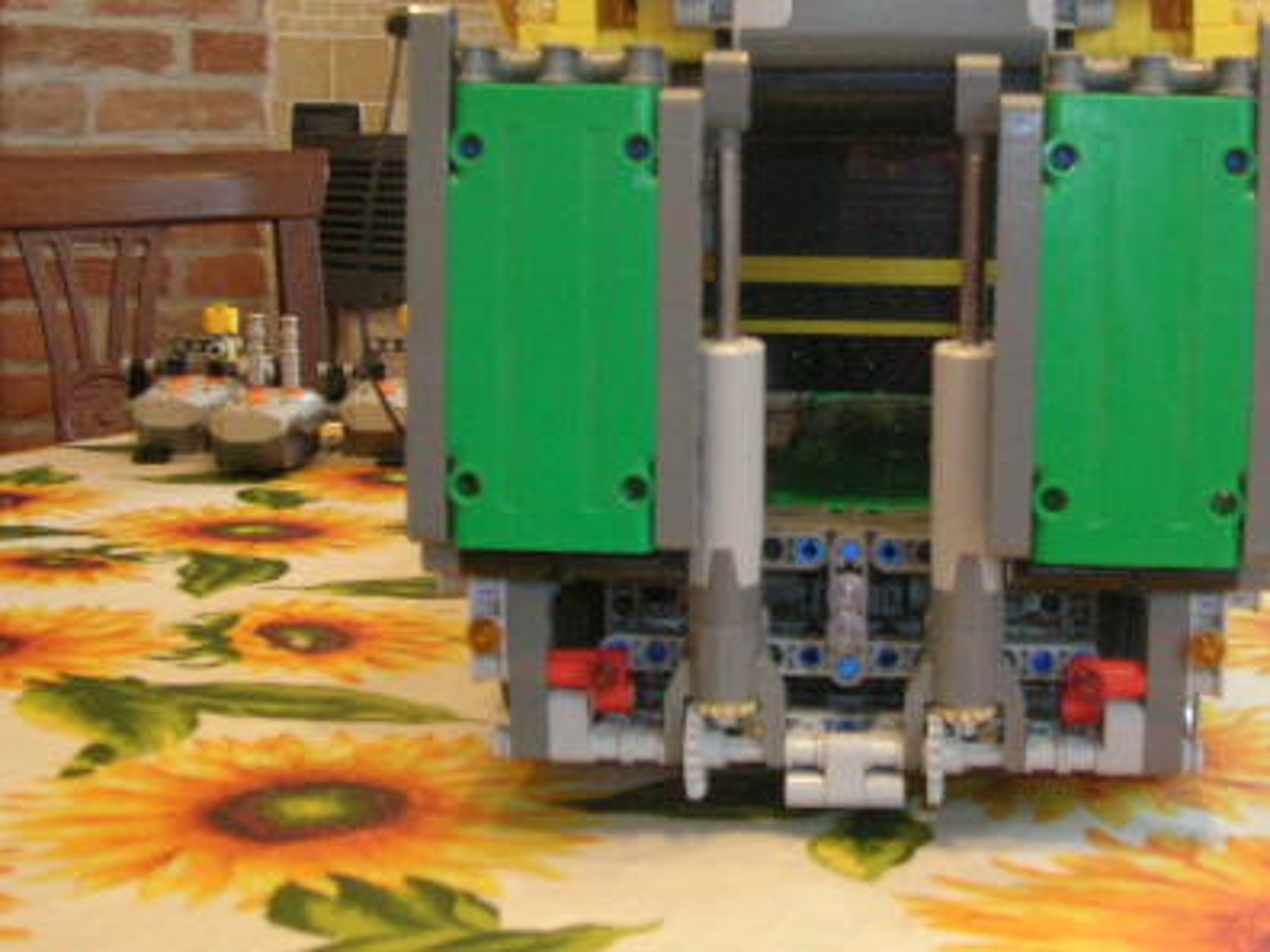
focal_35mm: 55
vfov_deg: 26.3
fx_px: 2018
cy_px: 256
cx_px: 869
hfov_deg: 34.5
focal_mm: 5.7
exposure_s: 1/6.5
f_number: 2.9
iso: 200
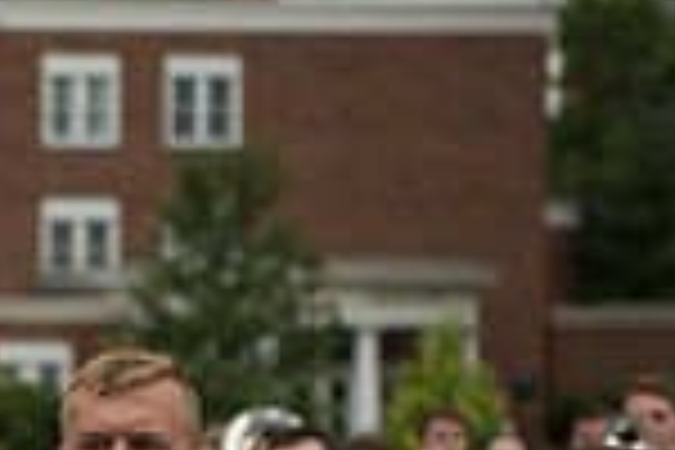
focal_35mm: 270
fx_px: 5062
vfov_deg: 5.1
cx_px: -468
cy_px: 583
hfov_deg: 7.4
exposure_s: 1/3200
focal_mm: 70
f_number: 3.5
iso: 1600
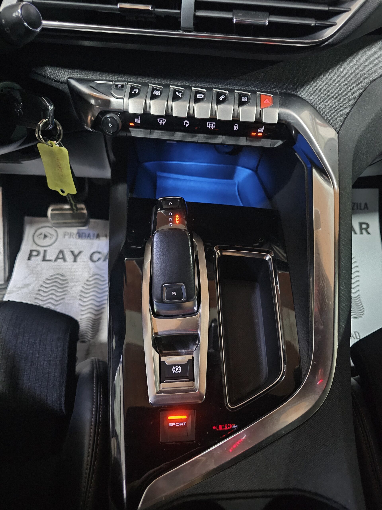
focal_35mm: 23
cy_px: 255
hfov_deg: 58.9
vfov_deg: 73.9
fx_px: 338
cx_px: 191
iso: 2000
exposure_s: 1/16.7
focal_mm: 6.3
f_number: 1.7
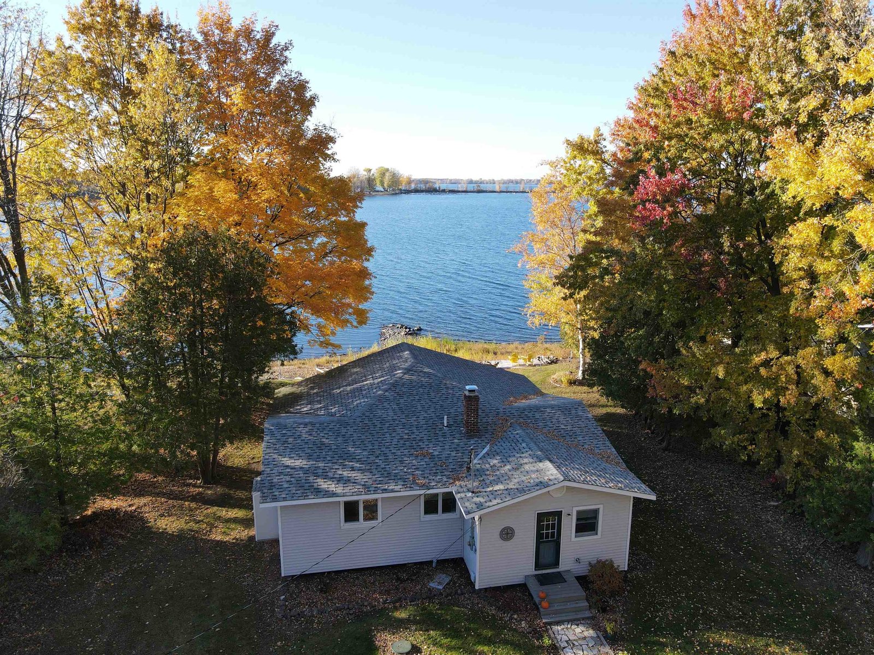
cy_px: 328
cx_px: 437
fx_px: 606
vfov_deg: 56.8
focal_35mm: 24
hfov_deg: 71.6
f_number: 2.8
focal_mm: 4.5
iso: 100
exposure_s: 1/200
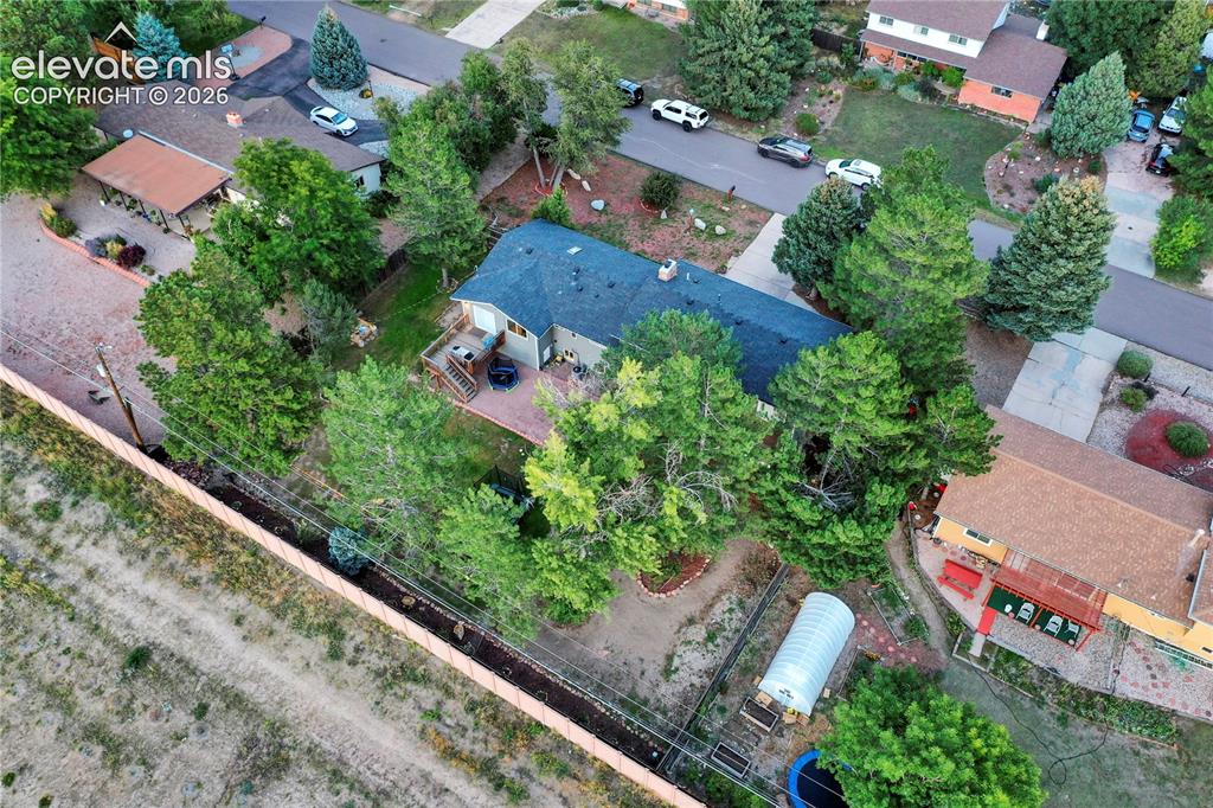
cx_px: 606
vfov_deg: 46.4
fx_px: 943
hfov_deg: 65.5
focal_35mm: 28
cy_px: 404
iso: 400
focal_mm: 10.26
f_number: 4.5
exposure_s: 1/50
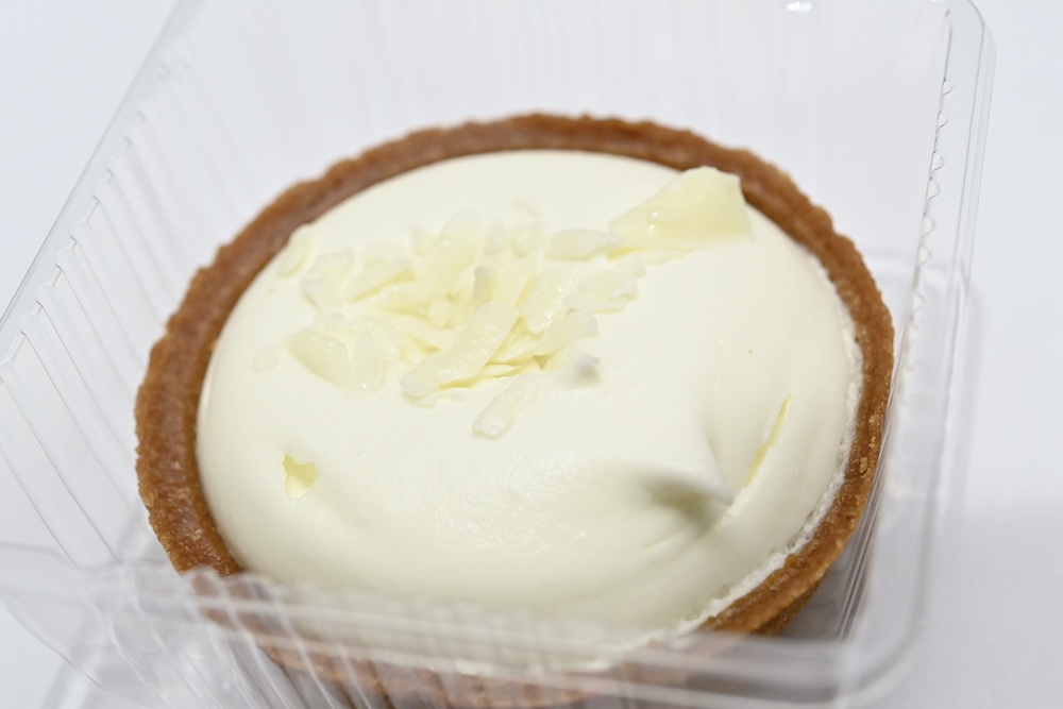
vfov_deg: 22.6
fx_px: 1772
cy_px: 354
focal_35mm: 60
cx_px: 532
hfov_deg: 33.4
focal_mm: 60
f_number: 9
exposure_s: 1/250
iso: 5000
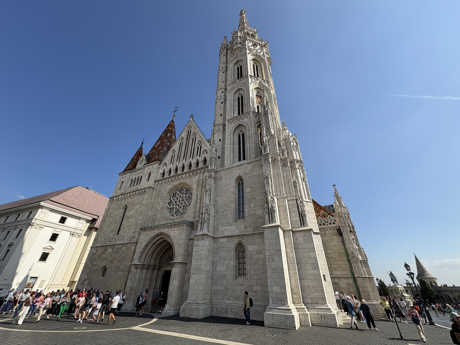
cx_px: 230
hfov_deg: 102.1
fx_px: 186
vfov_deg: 85.7
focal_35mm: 14
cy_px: 172
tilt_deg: +32.1
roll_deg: +0.0
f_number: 2.2
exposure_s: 1/1789
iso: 40
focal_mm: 2.22
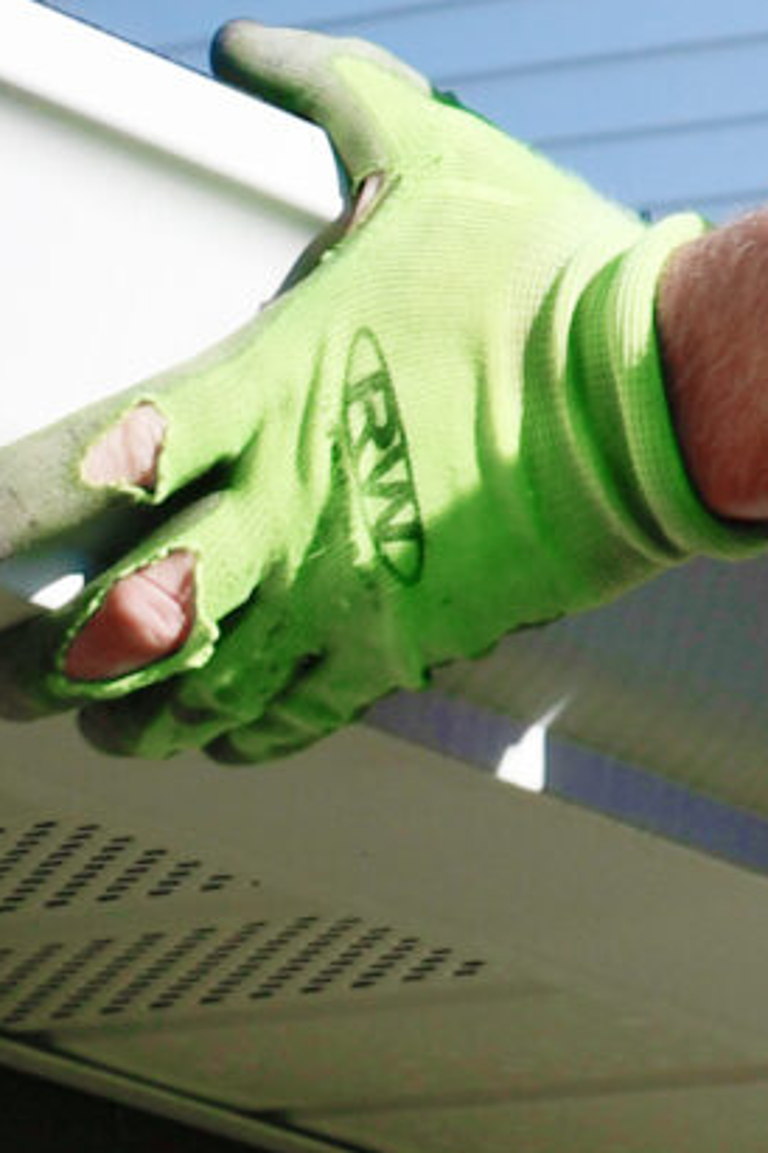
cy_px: -77
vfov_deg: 6.9
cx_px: 2483
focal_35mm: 299
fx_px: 9567
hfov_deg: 4.4
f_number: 10
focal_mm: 32
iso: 100
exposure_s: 1/400
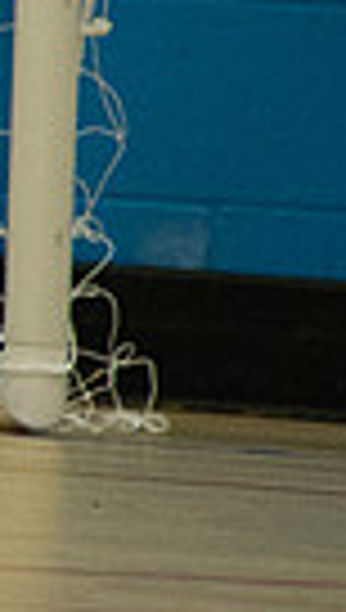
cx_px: -836
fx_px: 30577
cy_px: -84
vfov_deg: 1.1
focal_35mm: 1884
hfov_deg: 0.6
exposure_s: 1/320
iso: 8000
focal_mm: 400
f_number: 5.6
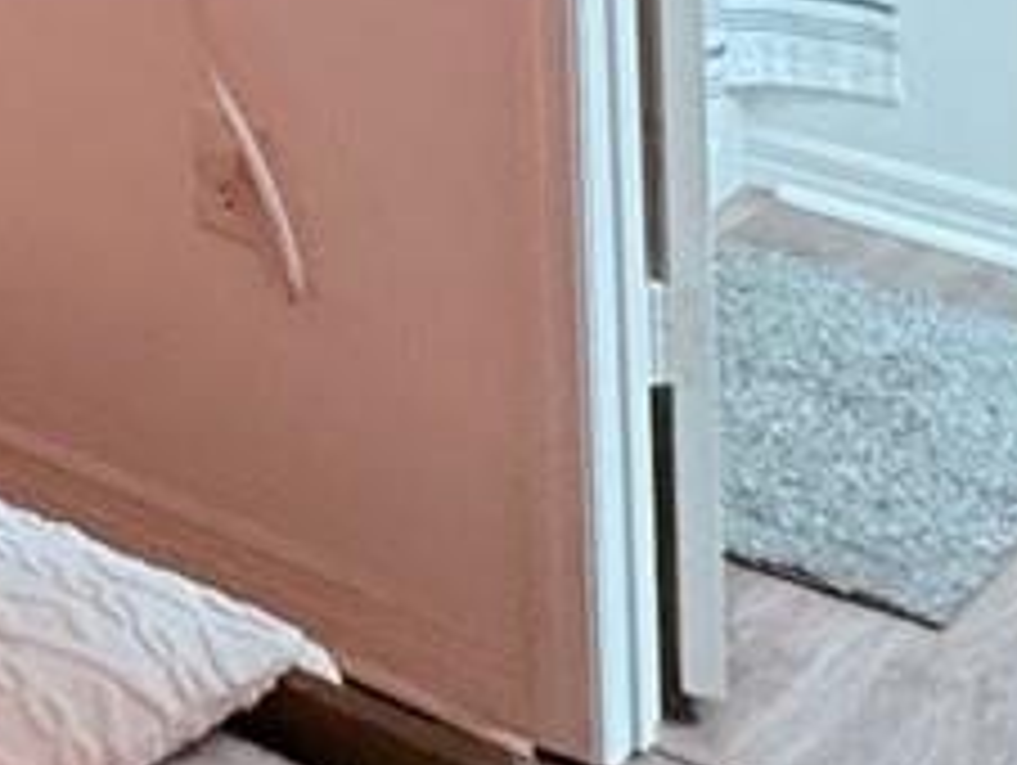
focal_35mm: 99
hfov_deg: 16.0
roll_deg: +0.6
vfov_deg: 11.9
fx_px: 2912
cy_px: -1116
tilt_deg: +4.2
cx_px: -936
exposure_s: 1/60
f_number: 2.2
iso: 800
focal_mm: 2.22
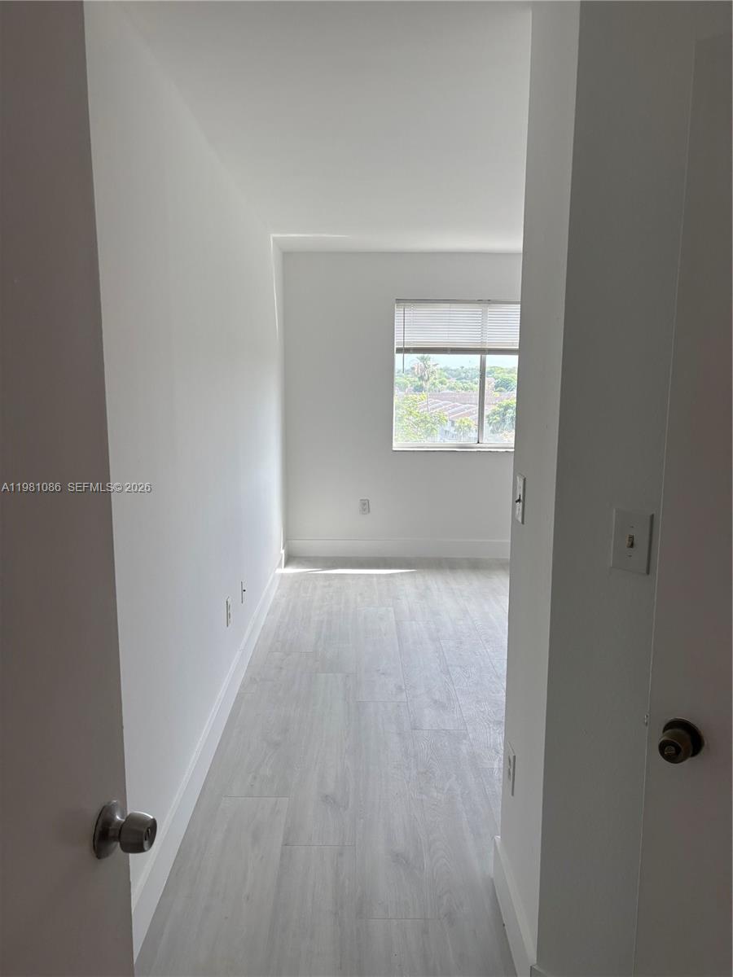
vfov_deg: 67.3
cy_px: 488
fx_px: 734
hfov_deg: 53.1
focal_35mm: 26
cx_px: 366
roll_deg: +1.9
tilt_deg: -8.2
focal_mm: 5.96
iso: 64
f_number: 1.6
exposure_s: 1/596
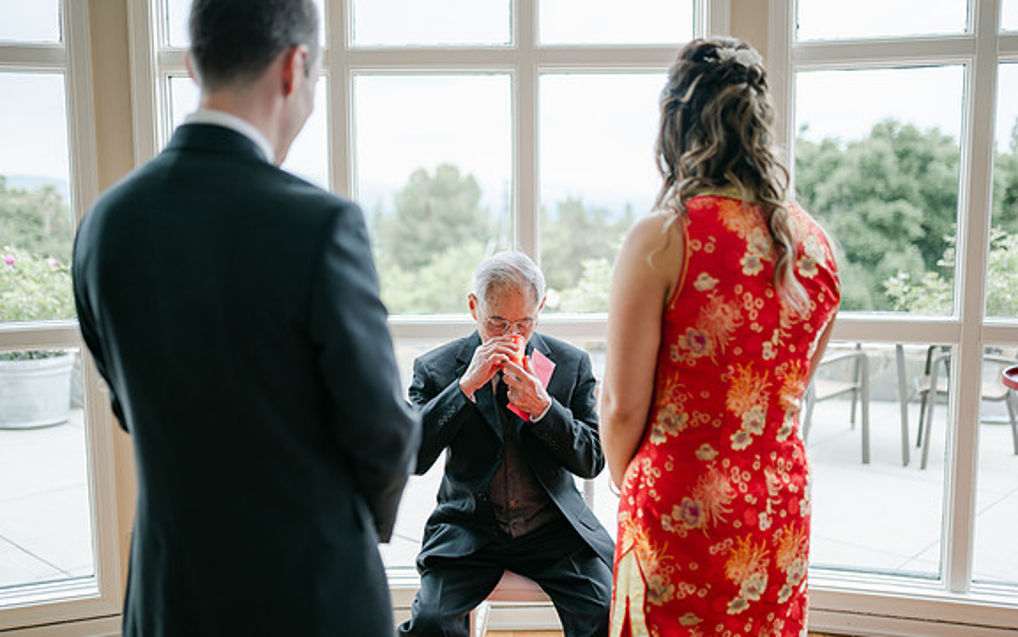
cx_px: 509
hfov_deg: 52.7
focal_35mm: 37
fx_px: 1027
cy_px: 327
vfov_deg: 34.4
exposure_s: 1/1000
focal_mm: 35
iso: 100
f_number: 1.4
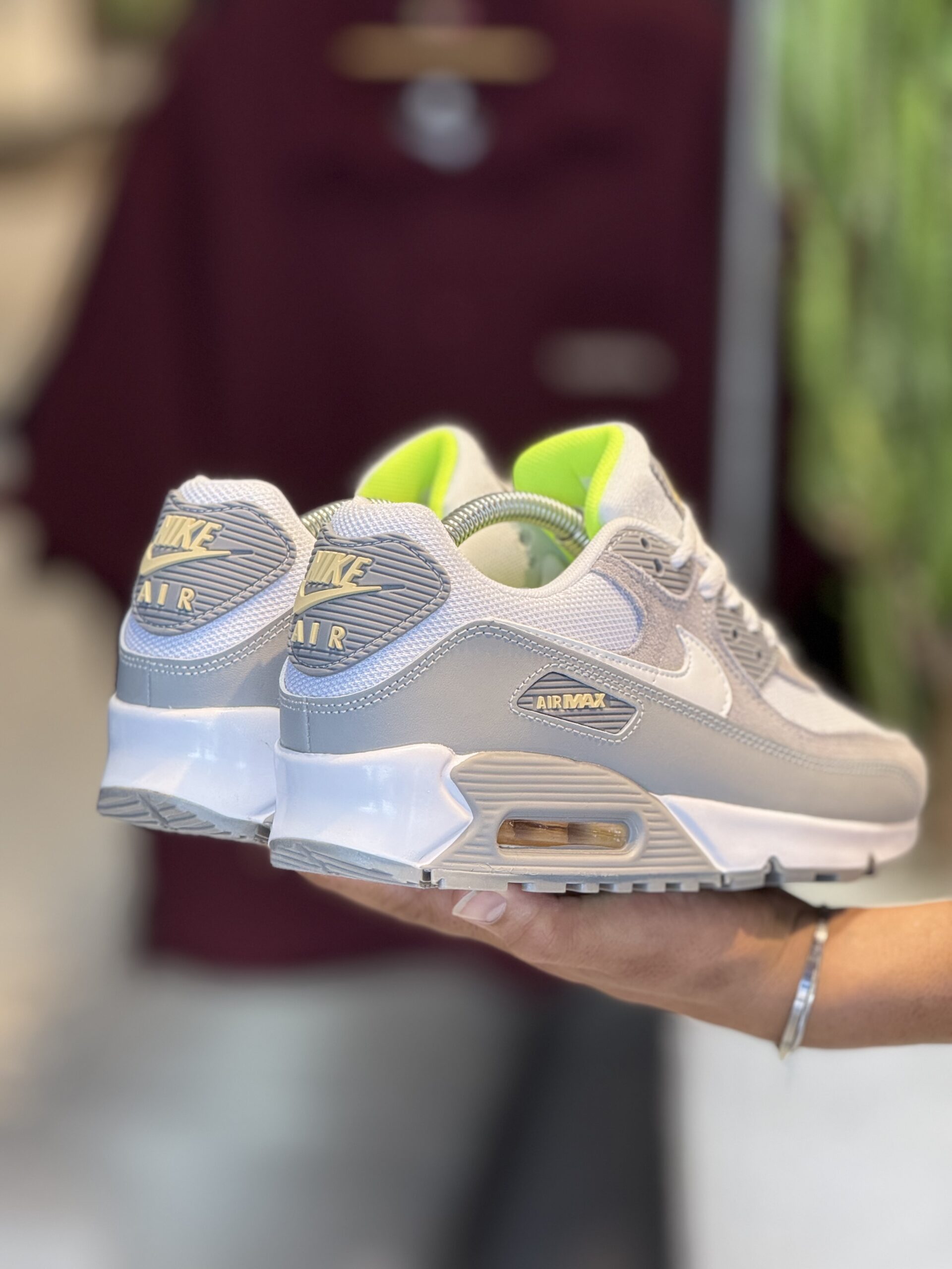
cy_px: 634
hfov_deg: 12.3
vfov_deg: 16.4
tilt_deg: -14.7
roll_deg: -1.5
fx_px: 4400
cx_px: 476
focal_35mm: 120
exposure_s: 1/100
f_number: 2.8
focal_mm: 15.66
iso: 125
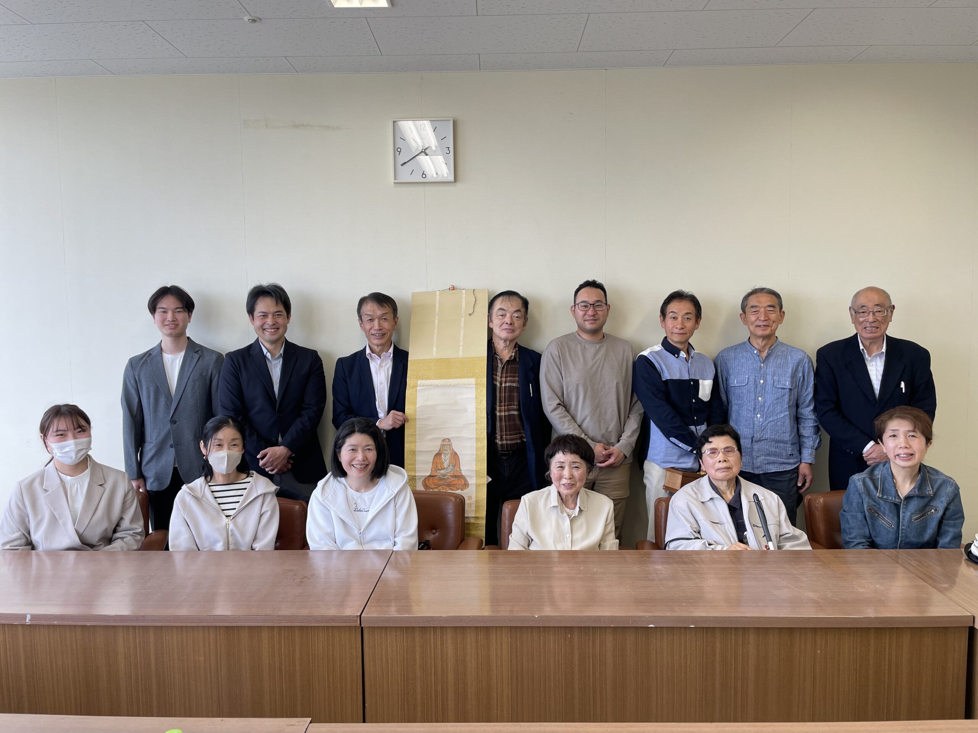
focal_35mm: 26
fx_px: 735
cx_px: 489
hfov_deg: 67.3
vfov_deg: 53.1
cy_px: 366
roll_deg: +0.9
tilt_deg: -4.2
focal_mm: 4.2
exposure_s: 1/130
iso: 32
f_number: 1.6
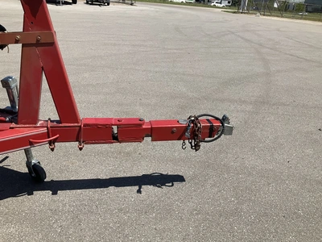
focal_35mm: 29
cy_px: 121
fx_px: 270
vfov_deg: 48.2
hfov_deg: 61.7
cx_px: 161
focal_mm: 3
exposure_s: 1/2227
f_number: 1.8
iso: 25
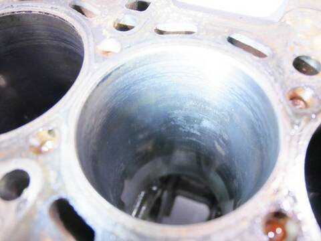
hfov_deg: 60.0
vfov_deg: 46.8
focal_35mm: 30
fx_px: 278
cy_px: 120
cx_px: 160
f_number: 3.7
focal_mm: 15
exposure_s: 1/60
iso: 1600
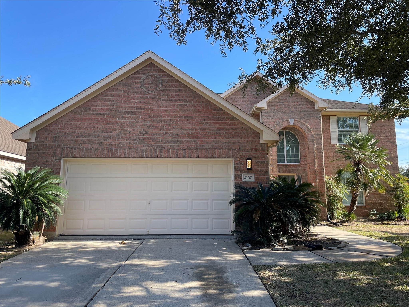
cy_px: 154
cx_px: 204
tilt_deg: +9.2
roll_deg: +0.8
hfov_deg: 67.3
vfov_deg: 53.1
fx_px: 307
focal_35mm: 26
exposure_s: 1/1014
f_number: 1.6
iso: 32
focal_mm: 4.2
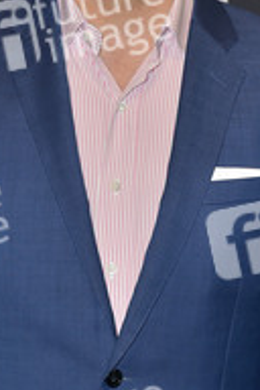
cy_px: 130
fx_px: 1582
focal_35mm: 146
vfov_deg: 14.0
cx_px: 127
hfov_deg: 9.4
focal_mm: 70
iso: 500
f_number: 6.3
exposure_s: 1/320
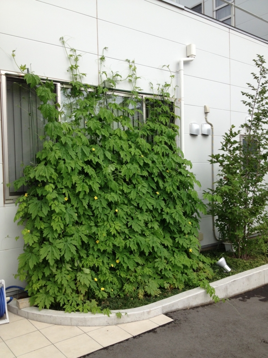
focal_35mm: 35
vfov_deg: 52.6
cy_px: 179
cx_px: 134
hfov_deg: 40.7
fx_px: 361
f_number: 2.4
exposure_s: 1/890
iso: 50
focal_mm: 4.28
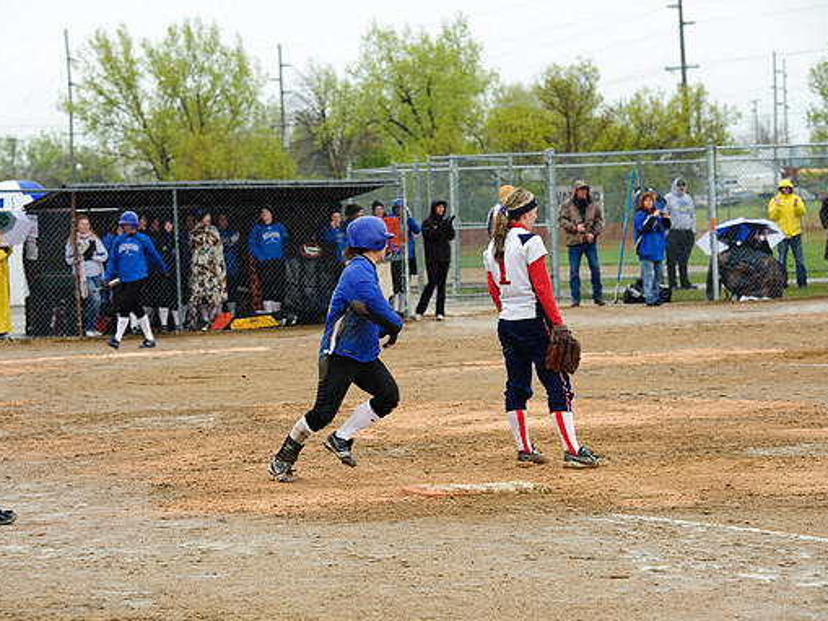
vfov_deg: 11.7
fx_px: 3039
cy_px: 310
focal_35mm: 127
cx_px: 387
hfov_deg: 15.5
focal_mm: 116
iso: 400
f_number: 5.6
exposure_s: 1/1000
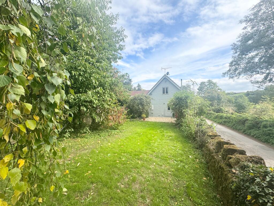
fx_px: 111
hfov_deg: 102.1
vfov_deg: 85.7
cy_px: 103
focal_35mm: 14
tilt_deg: +4.0
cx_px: 137
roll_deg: +1.3
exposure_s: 1/1346
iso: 50
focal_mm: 2.22
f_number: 2.2
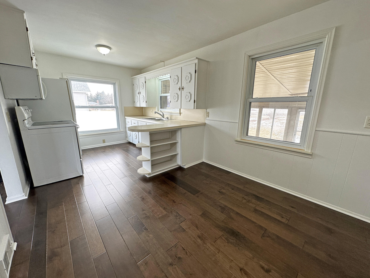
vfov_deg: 85.7
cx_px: 185
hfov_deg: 102.1
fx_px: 150
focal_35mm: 14
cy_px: 139
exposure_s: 1/120
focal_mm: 2.22
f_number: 2.2
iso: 100
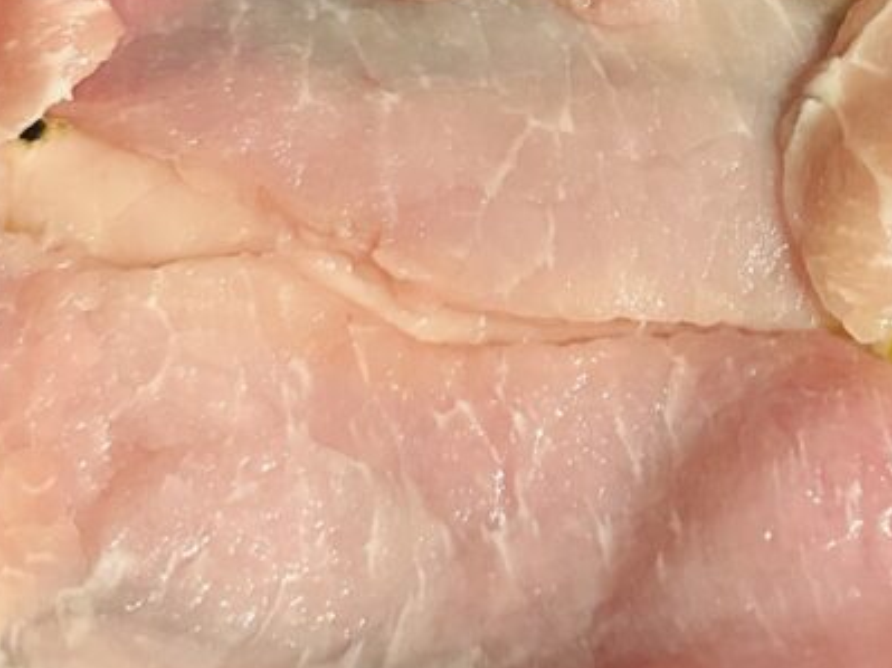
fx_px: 1984
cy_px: -172
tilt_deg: -59.0
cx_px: 756
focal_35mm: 77
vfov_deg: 18.0
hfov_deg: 24.8
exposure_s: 1/60
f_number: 1.78
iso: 500
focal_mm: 6.86
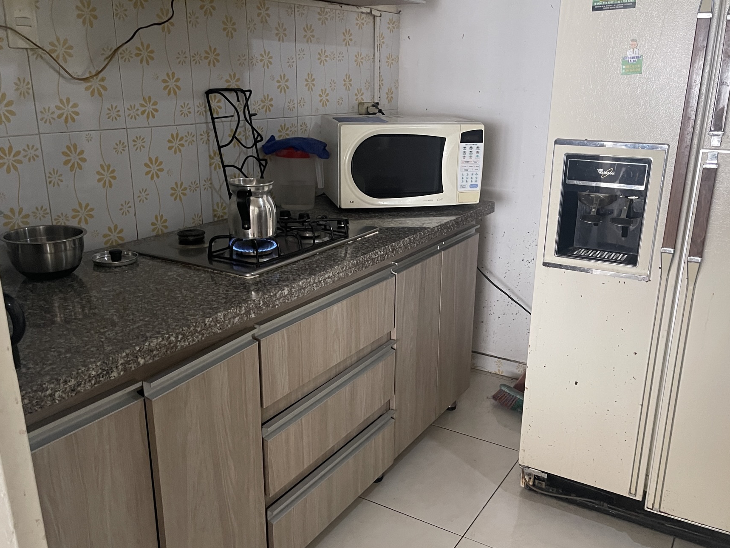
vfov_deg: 45.4
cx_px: 376
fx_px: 654
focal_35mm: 31
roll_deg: -1.3
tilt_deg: -19.3
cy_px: 293
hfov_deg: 58.3
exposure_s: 1/60
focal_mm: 5.1
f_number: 1.6
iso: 500
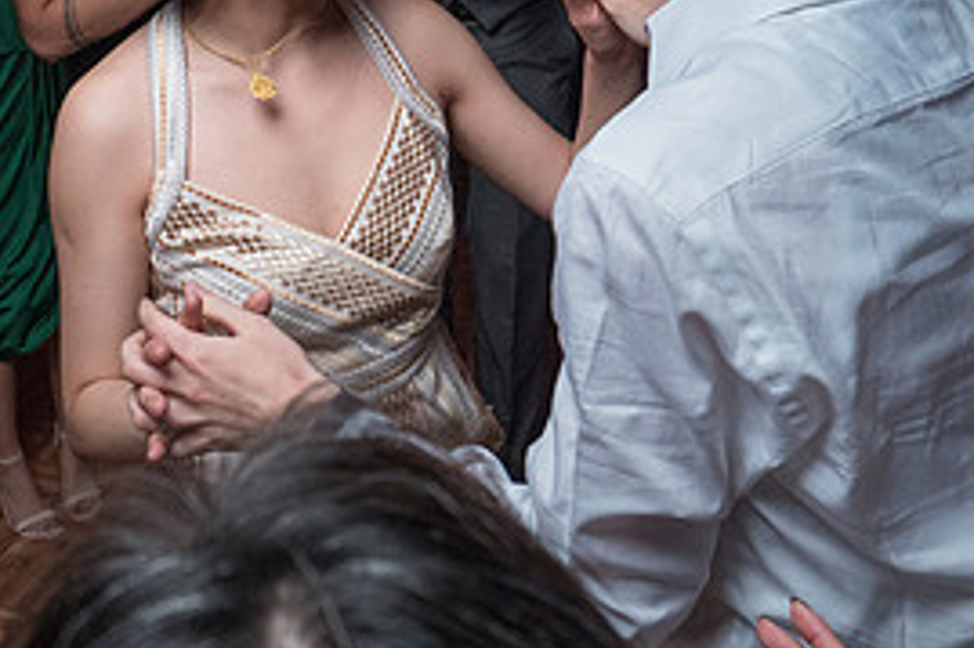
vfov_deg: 23.8
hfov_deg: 35.6
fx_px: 1514
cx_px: 434
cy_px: 127
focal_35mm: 56
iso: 2000
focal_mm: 24
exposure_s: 1/200
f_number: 5.6
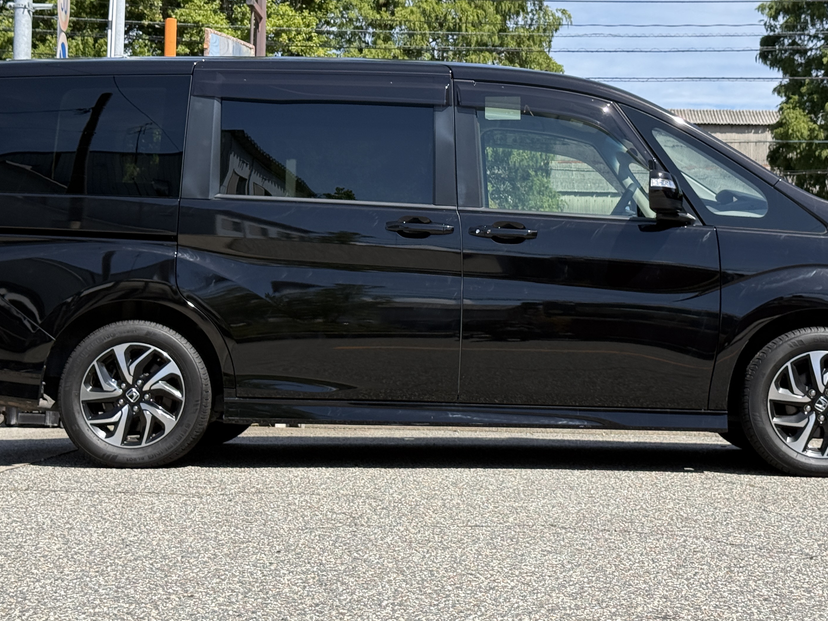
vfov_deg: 21.2
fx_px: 1651
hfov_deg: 28.1
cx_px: 456
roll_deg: -1.1
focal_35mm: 69
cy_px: 219
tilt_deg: +3.8
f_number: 1.78
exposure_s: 1/2865
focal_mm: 6.76
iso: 64
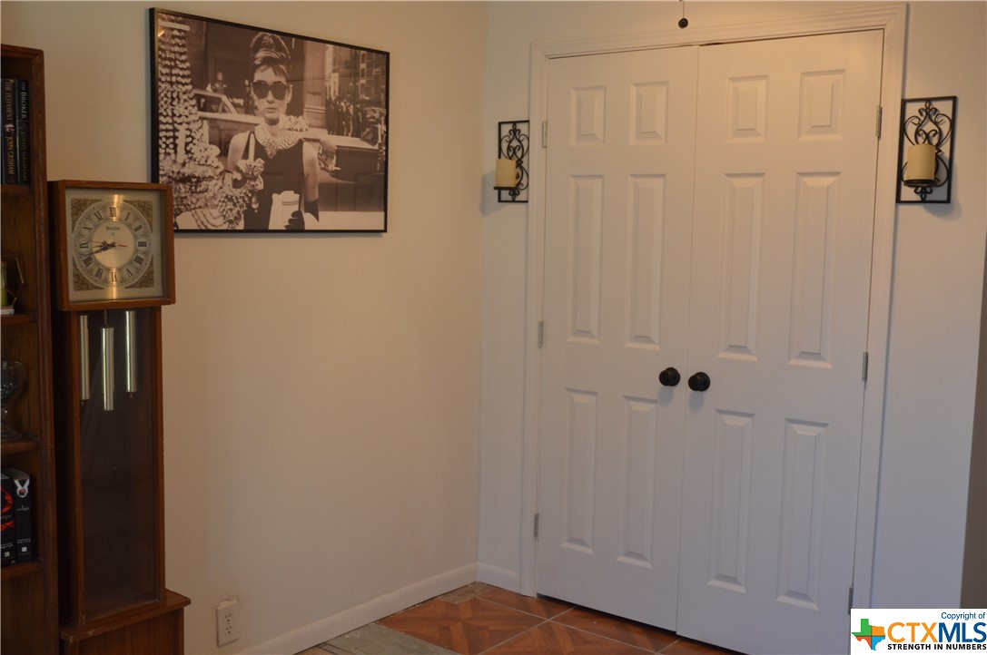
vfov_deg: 35.4
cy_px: 328
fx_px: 1027
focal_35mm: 38
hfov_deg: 51.3
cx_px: 494
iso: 400
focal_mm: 25
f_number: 3.8
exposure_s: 1/60
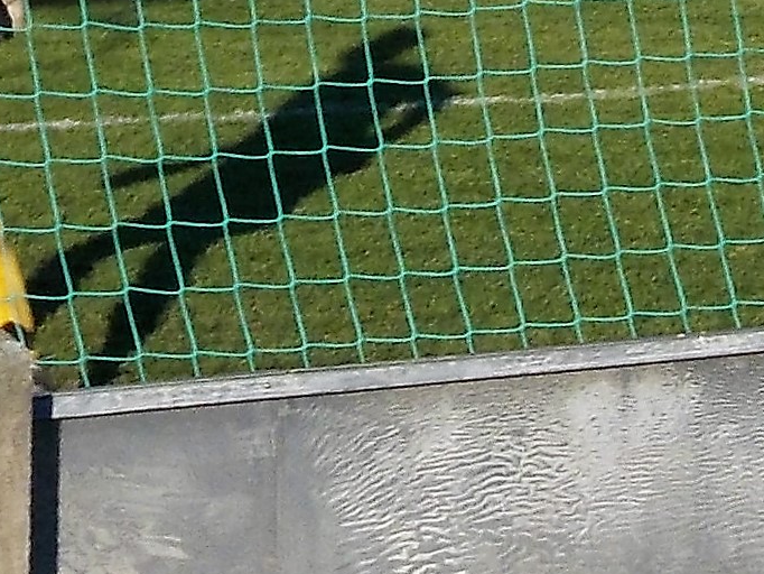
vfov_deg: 5.6
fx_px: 5762
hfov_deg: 7.5
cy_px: -436
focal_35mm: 261
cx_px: -202
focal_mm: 7.2
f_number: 7.2
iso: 80
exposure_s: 1/200
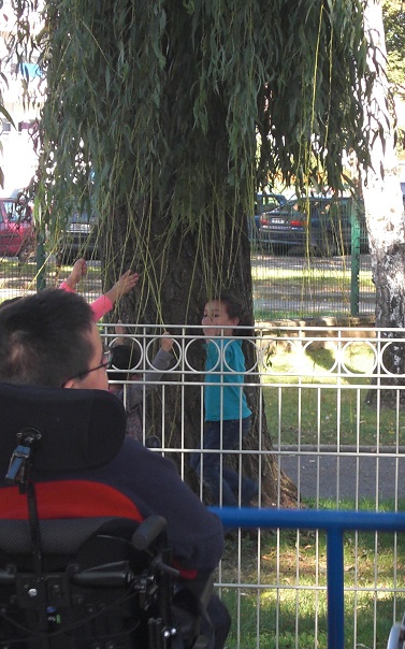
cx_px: 258
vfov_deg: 15.0
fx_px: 2457
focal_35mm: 139
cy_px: 427
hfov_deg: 9.4
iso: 100
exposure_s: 1/100
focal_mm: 11.7
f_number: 4.1
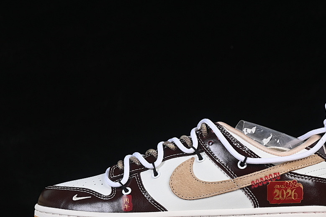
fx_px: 942
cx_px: 186
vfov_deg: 13.1
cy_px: 147
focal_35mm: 104
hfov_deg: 19.6
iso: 160
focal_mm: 50
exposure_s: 1/80
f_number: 8
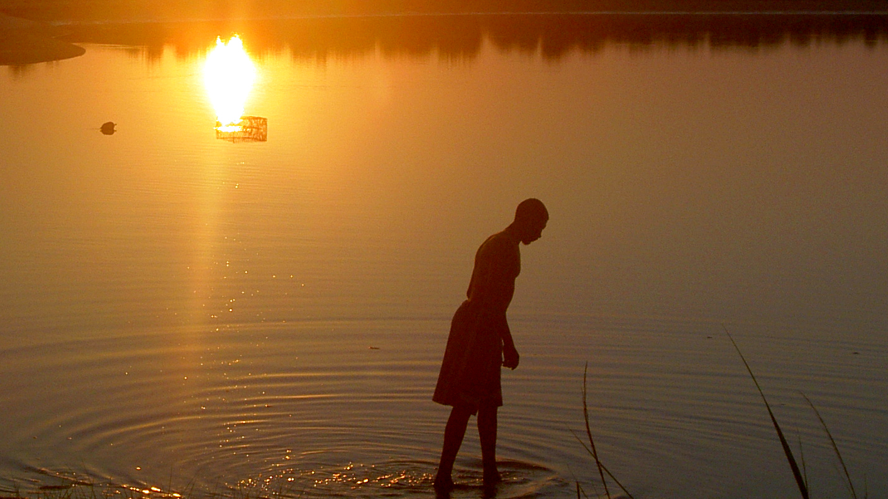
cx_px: 268
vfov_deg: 11.0
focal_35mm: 110
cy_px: 79
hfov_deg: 19.4
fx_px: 2590
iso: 100
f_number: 5.5
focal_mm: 11.3
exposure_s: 1/640
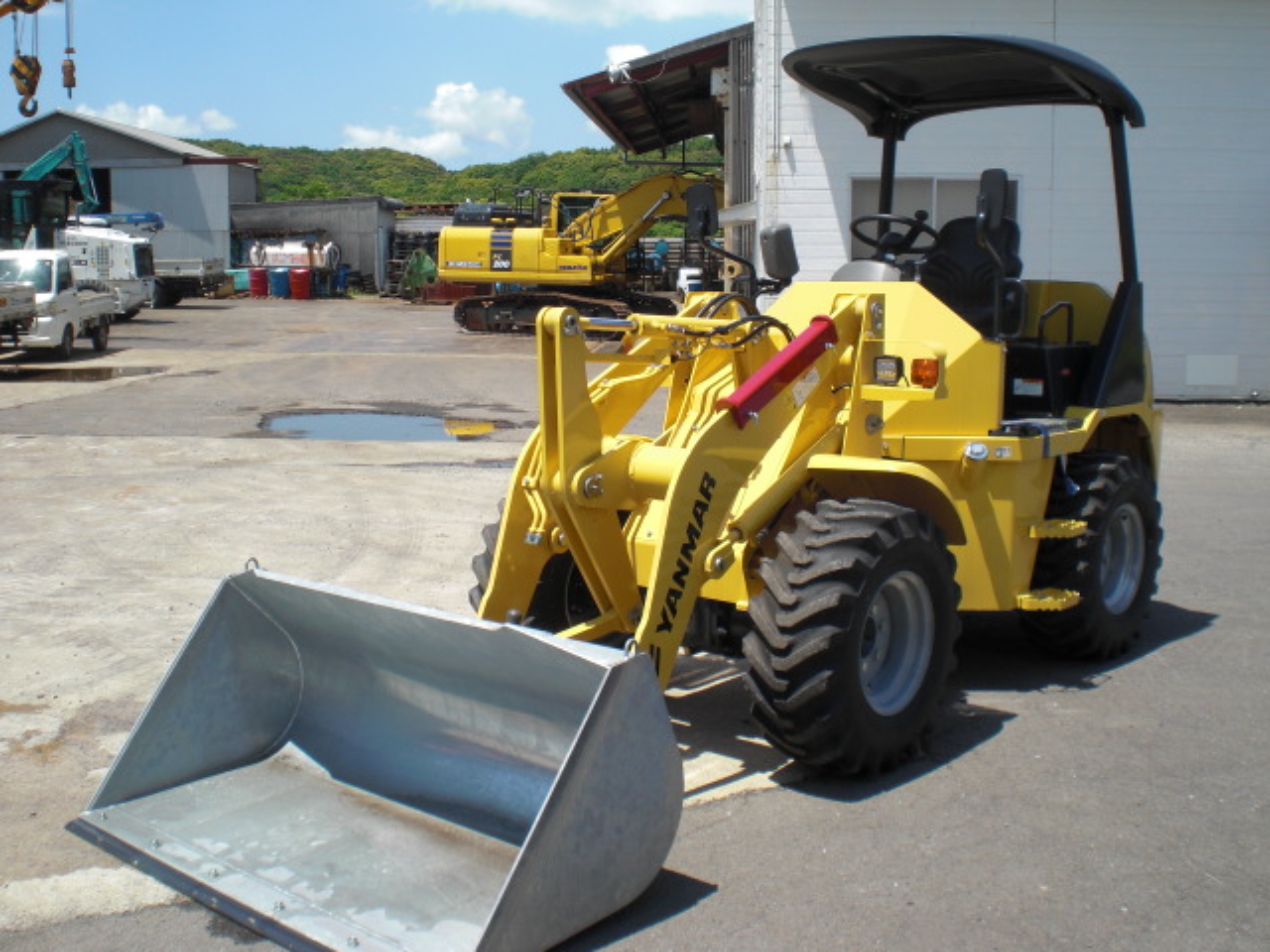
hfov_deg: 49.0
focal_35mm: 38
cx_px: 635
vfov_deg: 37.7
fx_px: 1394
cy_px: 476
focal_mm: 6.3
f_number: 5.6
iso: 64
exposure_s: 1/320
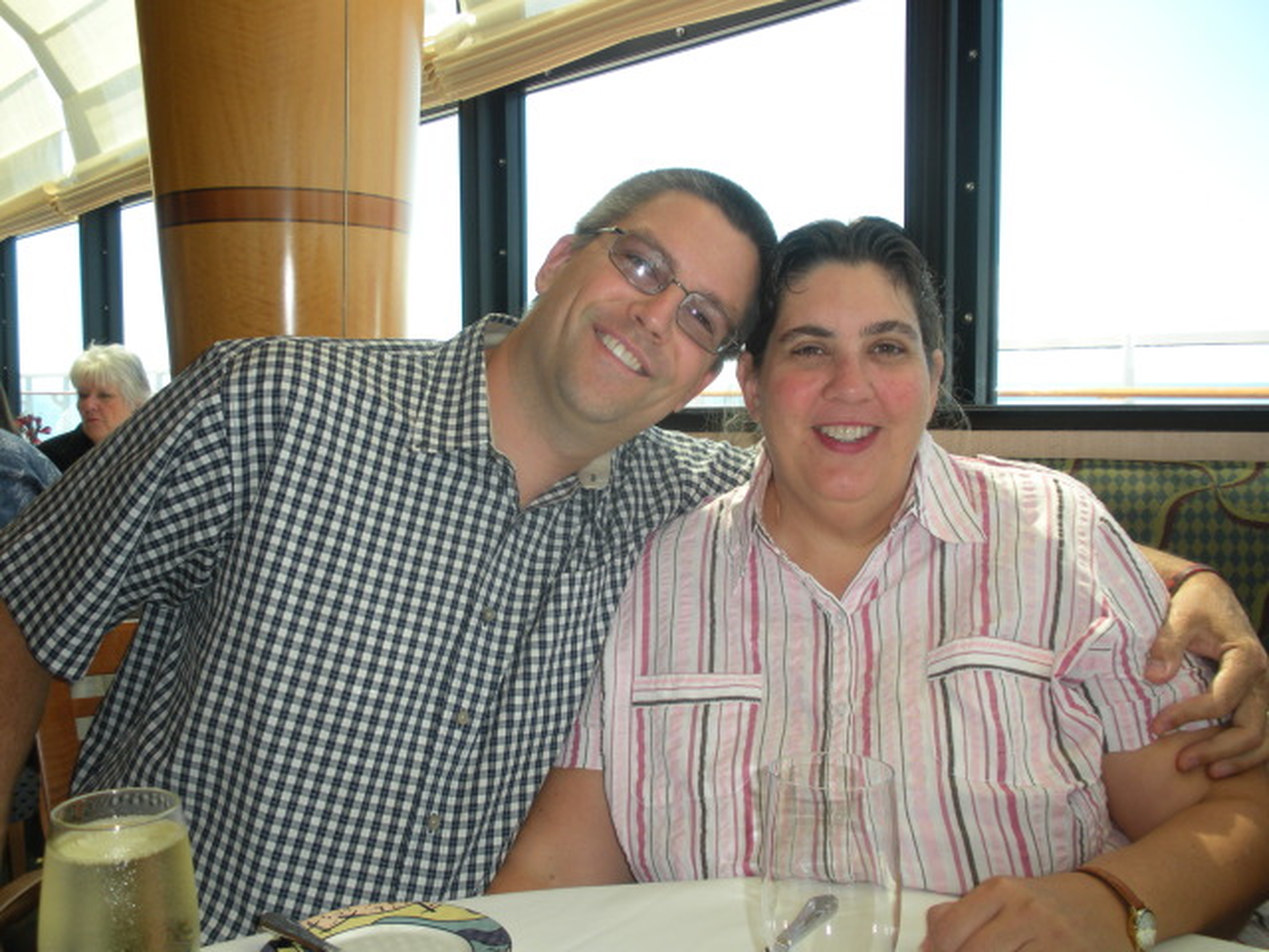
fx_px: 1320
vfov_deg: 39.7
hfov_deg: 51.4
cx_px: 634
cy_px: 476
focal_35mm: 36
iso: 64
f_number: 3.5
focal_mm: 6.3
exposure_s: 1/72.7
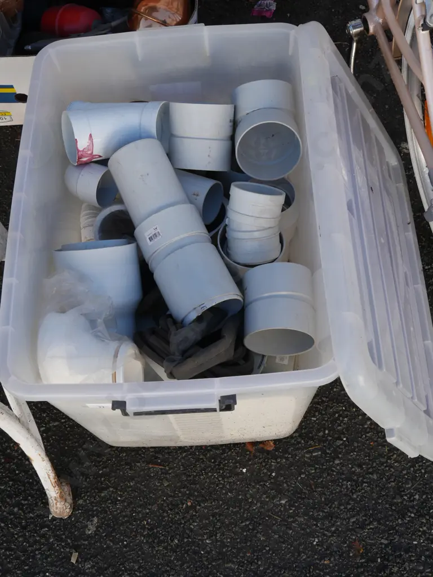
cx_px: 216
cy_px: 288
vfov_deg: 44.8
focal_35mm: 42
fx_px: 700
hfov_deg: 34.3
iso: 200
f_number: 6.3
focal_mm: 21
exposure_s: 1/160
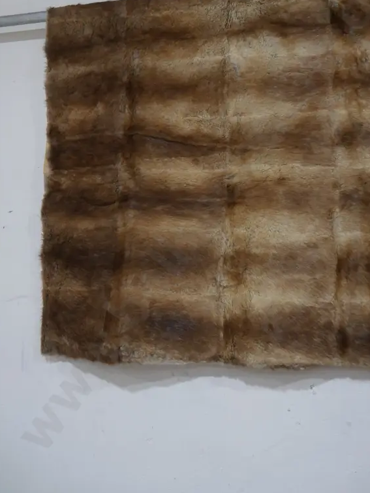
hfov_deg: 37.5
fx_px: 541
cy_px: 180
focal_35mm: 38
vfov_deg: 48.4
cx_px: 231
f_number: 3.5
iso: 800
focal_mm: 14
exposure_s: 1/60
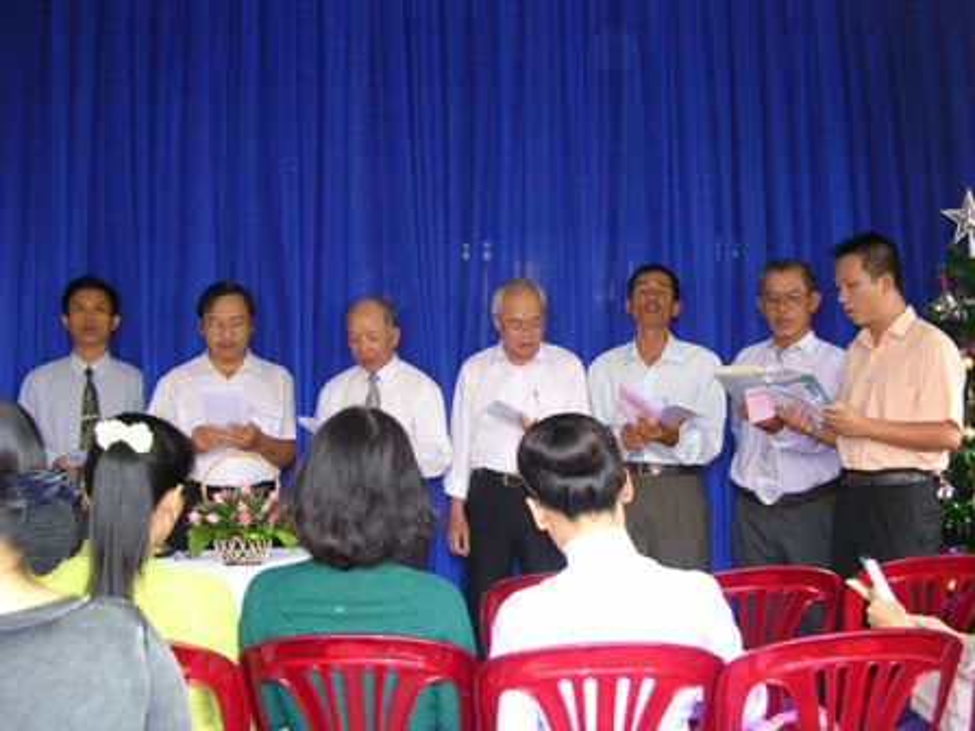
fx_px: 1070
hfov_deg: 49.0
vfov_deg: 37.7
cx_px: 488
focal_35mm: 38
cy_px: 366
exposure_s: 1/14.6
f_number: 2.8
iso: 400
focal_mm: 5.8
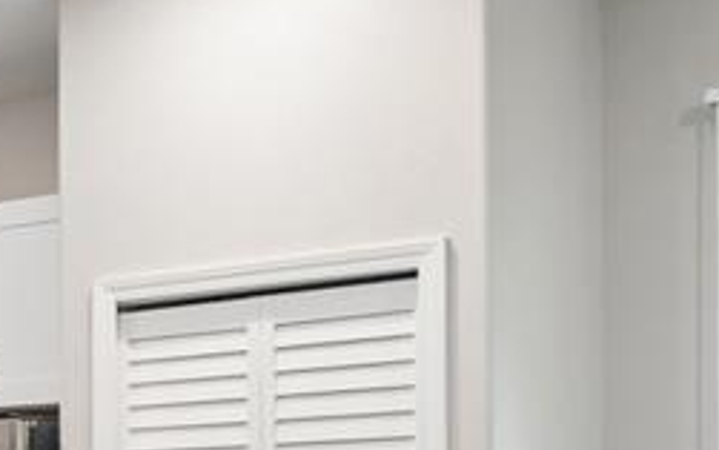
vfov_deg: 15.7
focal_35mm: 79
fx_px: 1548
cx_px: -226
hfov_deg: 23.1
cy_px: 576
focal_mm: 19
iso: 400
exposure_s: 1/10
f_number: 7.1
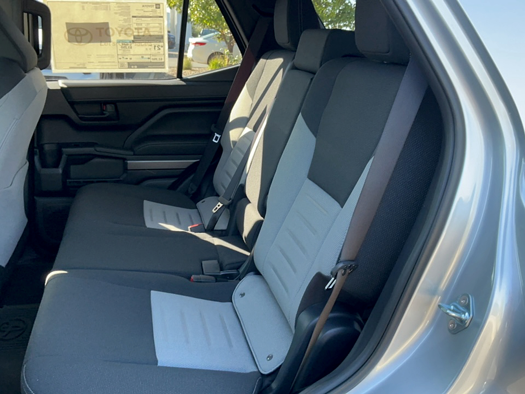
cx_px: 262
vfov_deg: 46.8
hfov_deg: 60.0
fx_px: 455
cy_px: 197
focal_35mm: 30
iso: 40
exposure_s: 1/120
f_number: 1.8
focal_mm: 3
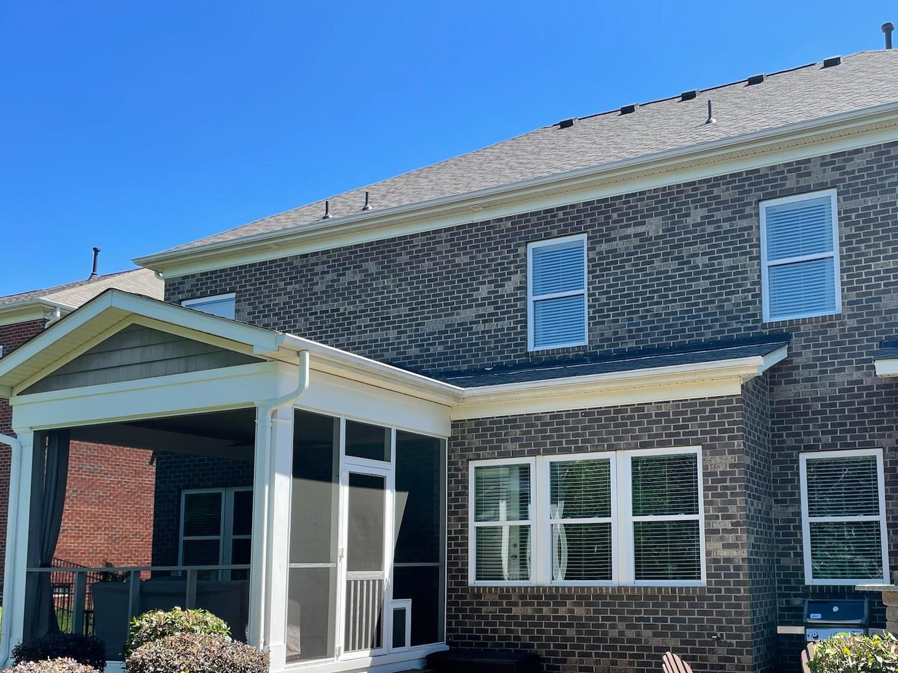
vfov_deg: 39.3
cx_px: 556
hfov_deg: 50.9
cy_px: 441
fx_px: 934
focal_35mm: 36
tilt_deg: +8.0
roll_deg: +1.3
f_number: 1.6
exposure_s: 1/1383
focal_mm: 4.2
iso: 32
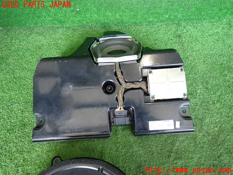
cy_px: 88
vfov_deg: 54.9
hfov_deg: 69.4
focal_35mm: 25
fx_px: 168
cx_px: 116
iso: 200
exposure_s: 1/50
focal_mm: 4.5
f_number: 2
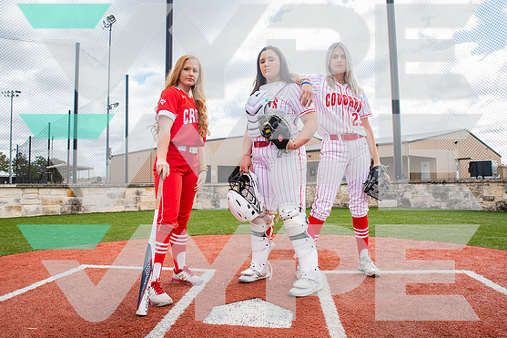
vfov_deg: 51.2
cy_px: 163
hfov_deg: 71.5
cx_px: 251
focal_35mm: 25
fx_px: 352
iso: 800
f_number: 7.1
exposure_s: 1/1000
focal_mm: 24
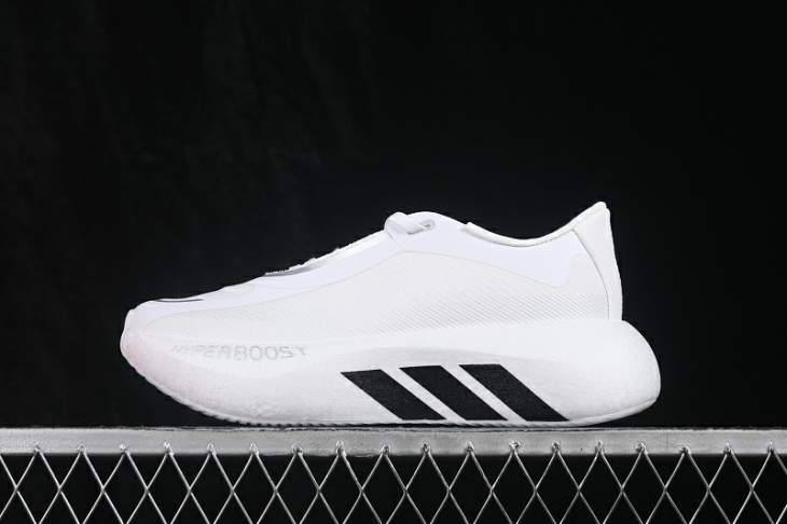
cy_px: 262
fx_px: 1639
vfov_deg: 18.2
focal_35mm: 75
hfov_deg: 27.0
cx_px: 394
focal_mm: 50
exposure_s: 1/100
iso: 160
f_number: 8
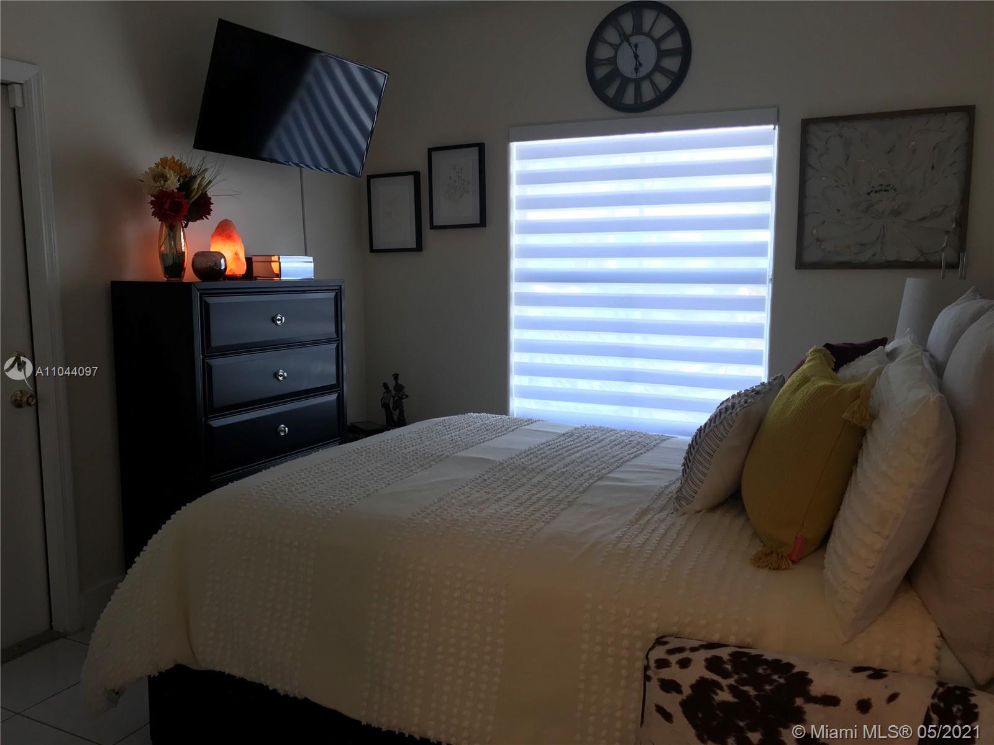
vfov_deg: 49.7
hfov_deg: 63.4
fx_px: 804
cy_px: 372
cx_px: 497
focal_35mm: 28
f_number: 1.8
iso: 40
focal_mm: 3.99
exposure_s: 1/120
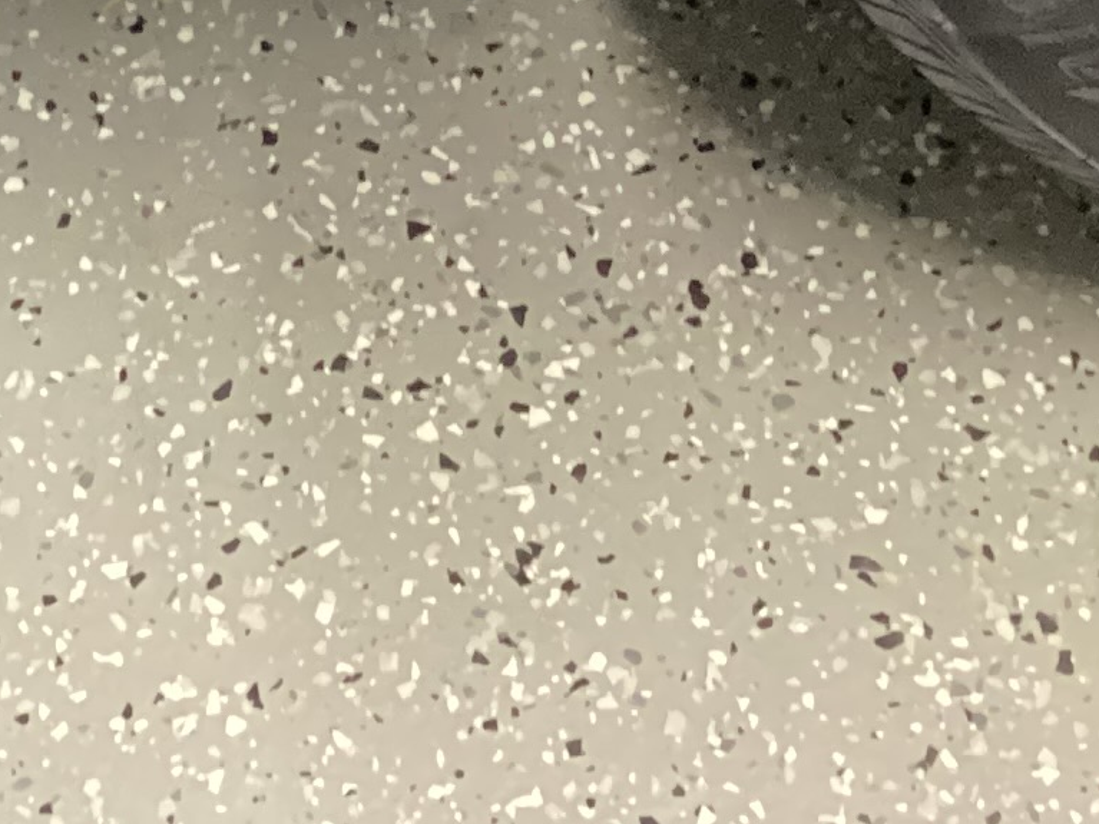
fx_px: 4190
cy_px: -850
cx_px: -99
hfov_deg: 14.6
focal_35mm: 132
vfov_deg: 10.3
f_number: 2.4
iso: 500
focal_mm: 3.3
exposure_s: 1/30
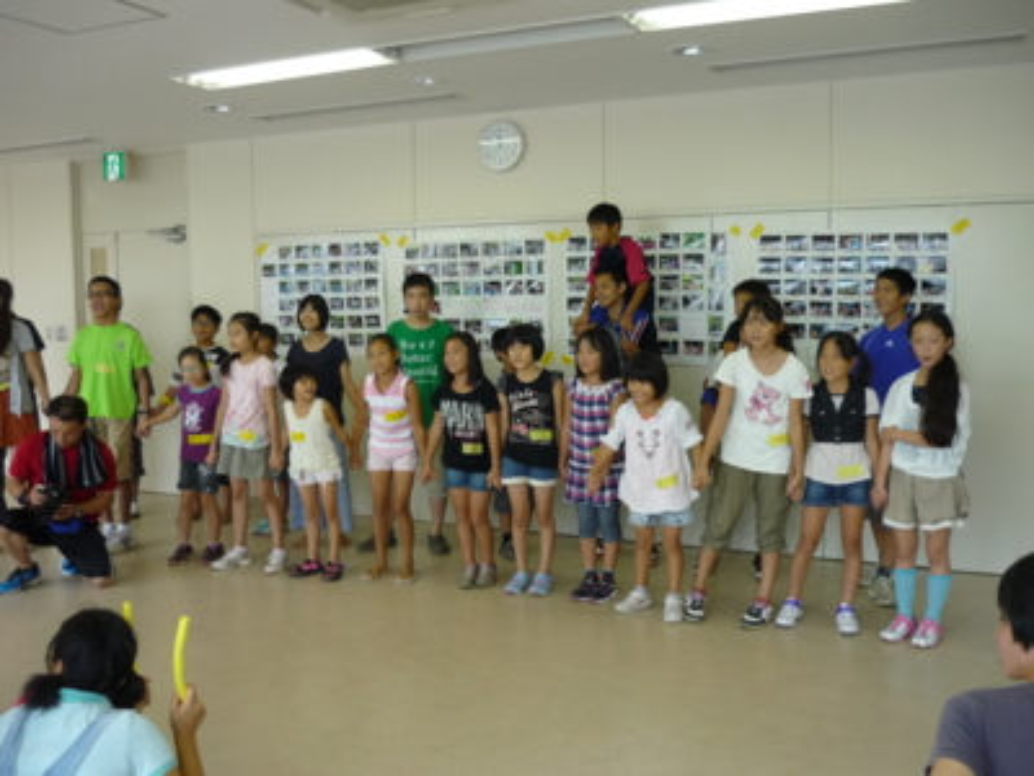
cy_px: 388
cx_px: 517
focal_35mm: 33
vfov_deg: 42.9
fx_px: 986
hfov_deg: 55.4
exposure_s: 1/125
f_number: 2.8
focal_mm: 5.5
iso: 200
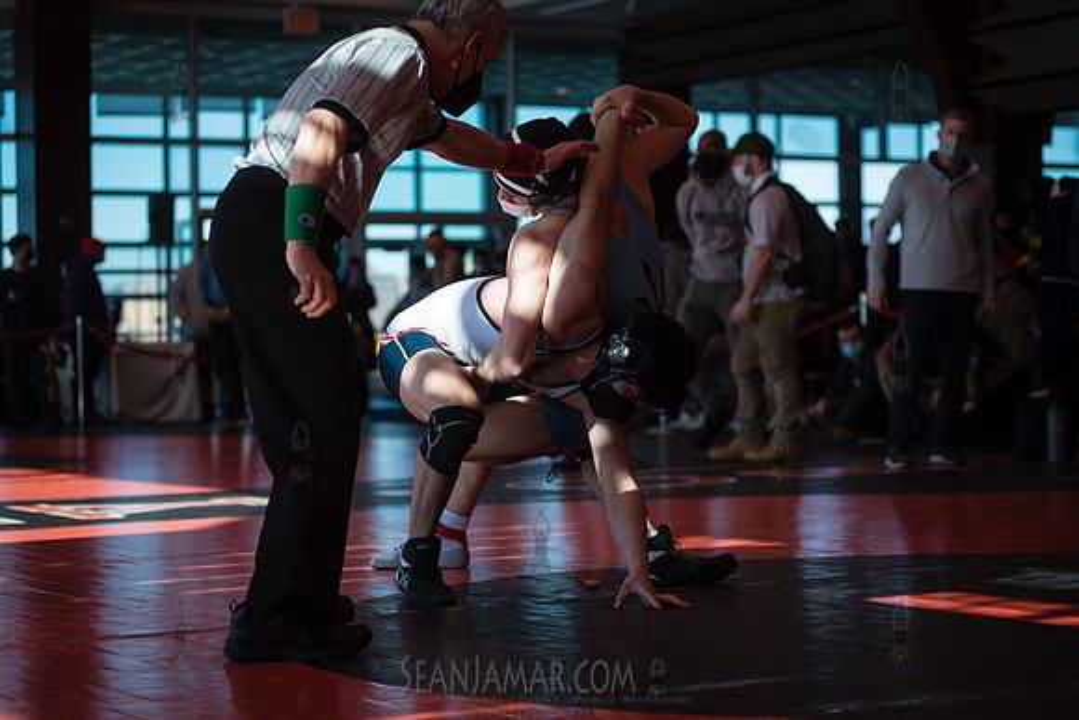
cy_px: 360
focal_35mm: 80
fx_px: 2398
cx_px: 540
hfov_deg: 25.4
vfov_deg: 17.1
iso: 400
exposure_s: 1/2000
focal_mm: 80
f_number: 3.5
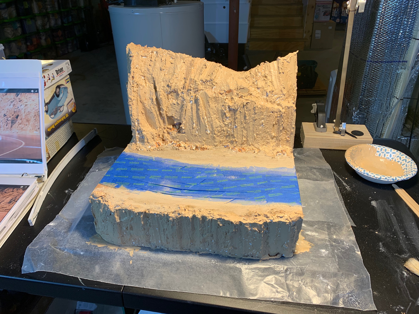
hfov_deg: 67.3
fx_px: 315
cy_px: 157
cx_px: 210
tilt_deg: -29.2
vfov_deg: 53.1
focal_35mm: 26
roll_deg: +1.3
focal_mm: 4.25
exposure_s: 1/60
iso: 50
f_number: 1.8
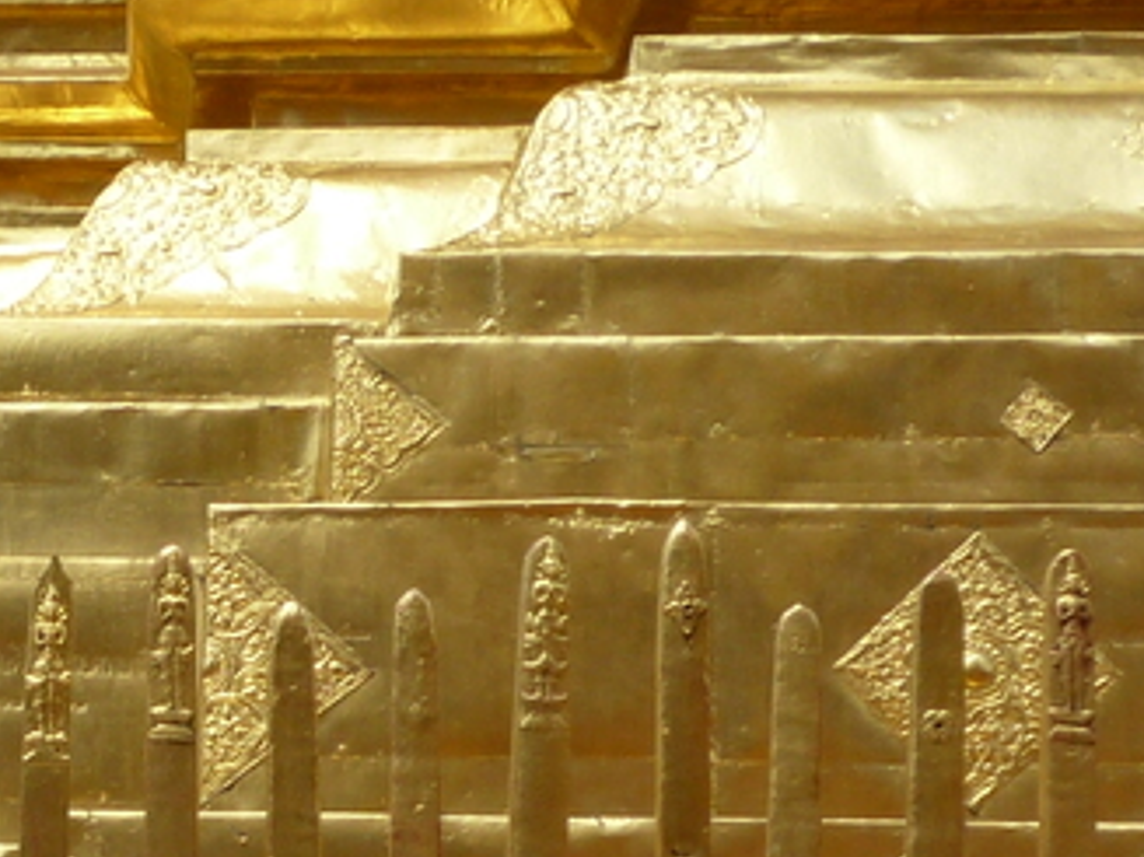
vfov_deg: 11.8
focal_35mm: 121
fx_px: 3997
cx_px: -157
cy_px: 1193
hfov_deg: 15.8
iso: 100
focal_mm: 5.8
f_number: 5
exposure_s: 1/800
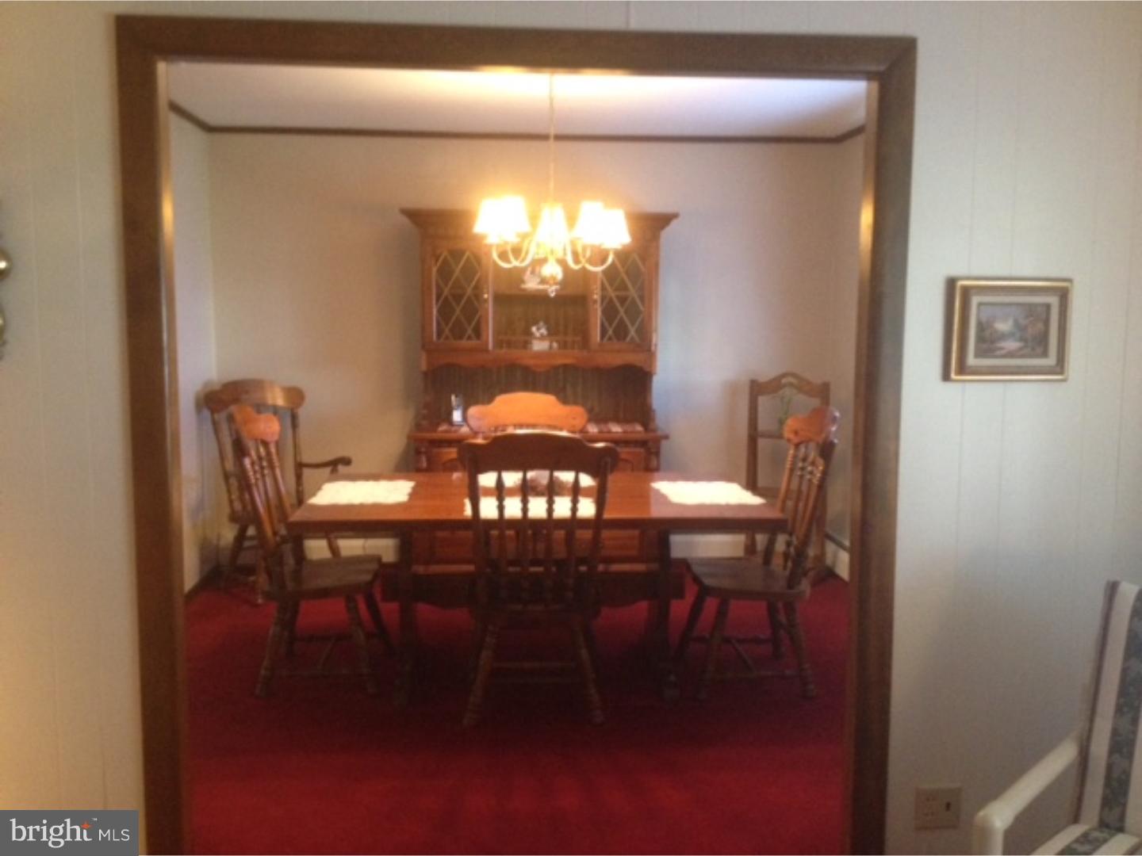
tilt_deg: -8.7
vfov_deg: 40.7
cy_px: 428
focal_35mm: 35
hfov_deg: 52.6
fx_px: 1155
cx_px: 571
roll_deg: +0.0
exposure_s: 1/20
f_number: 2.4
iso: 320
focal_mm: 4.28
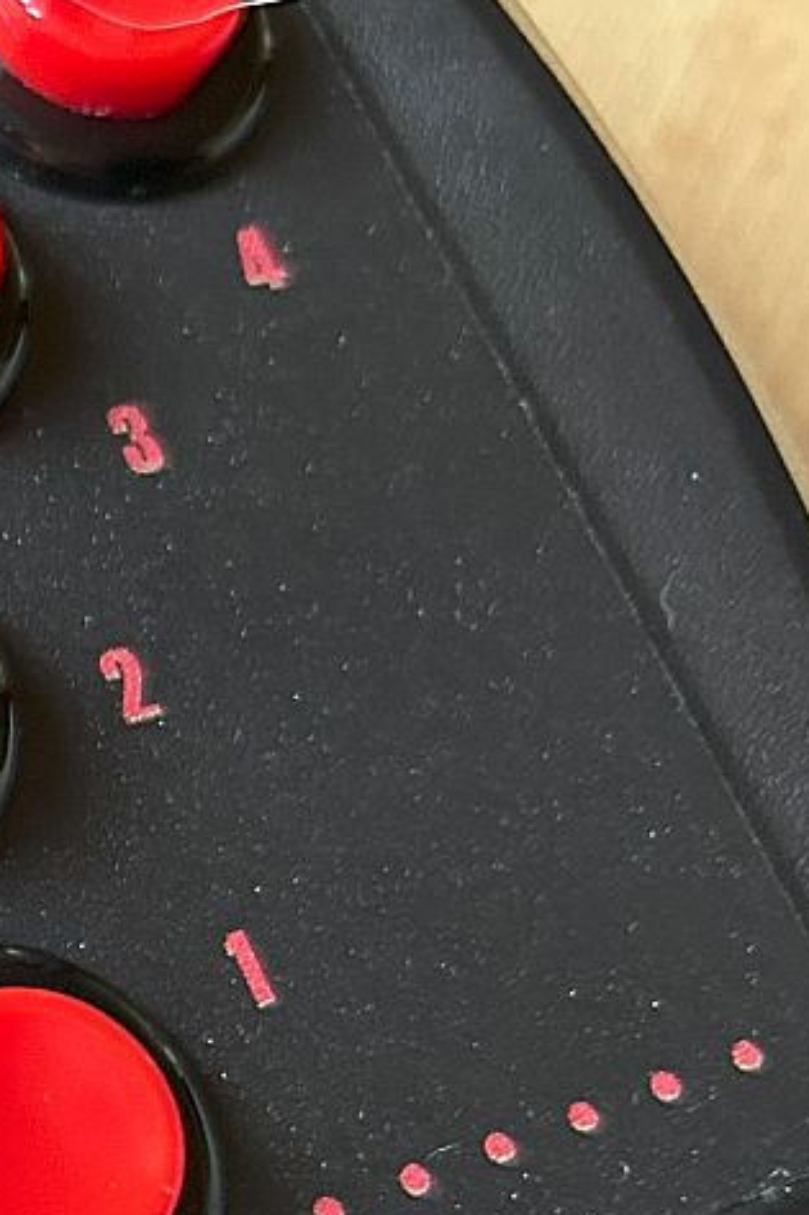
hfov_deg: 14.5
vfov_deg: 25.1
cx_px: -747
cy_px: 891
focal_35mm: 80
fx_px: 2698
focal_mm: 5.7
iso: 500
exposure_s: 1/54
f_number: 1.5
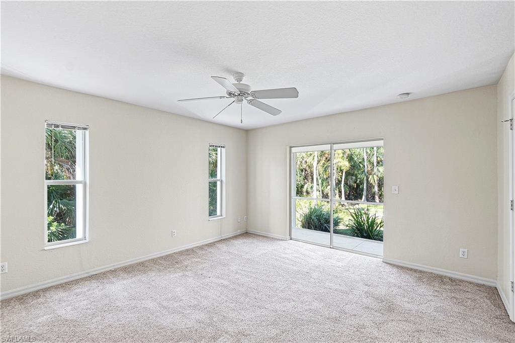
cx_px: 258
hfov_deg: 100.4
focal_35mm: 15
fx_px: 215
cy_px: 172
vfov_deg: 77.3
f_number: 7.1
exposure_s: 1.3
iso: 100
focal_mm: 10
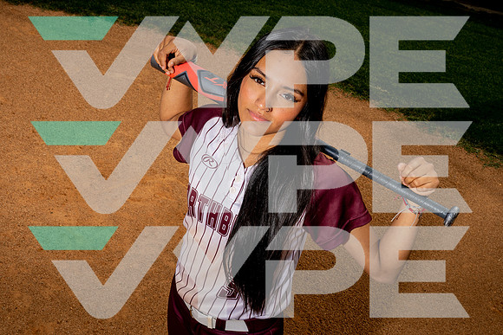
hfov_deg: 36.9
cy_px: 168
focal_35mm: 54
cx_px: 252
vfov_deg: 25.1
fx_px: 755
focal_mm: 54
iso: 100
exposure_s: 1/250
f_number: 16
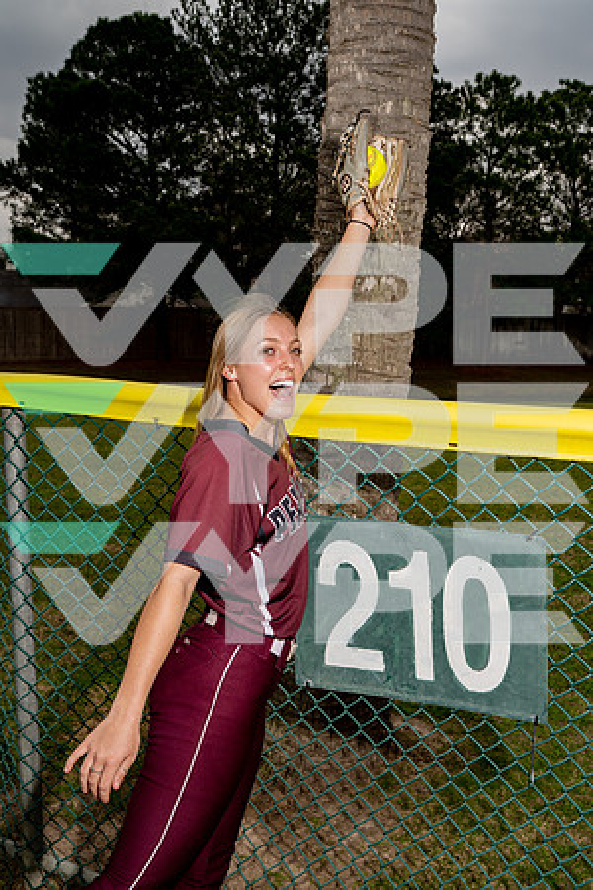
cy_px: 445
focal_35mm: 35
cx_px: 296
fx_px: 865
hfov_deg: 37.9
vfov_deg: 54.4
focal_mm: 35
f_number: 7.1
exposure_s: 1/250
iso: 100
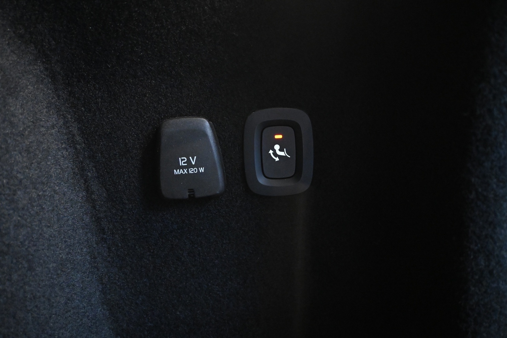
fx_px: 518
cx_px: 254
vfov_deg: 36.2
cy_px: 169
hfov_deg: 52.2
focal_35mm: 37
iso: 6400
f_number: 4.2
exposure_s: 1/40
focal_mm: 24.5
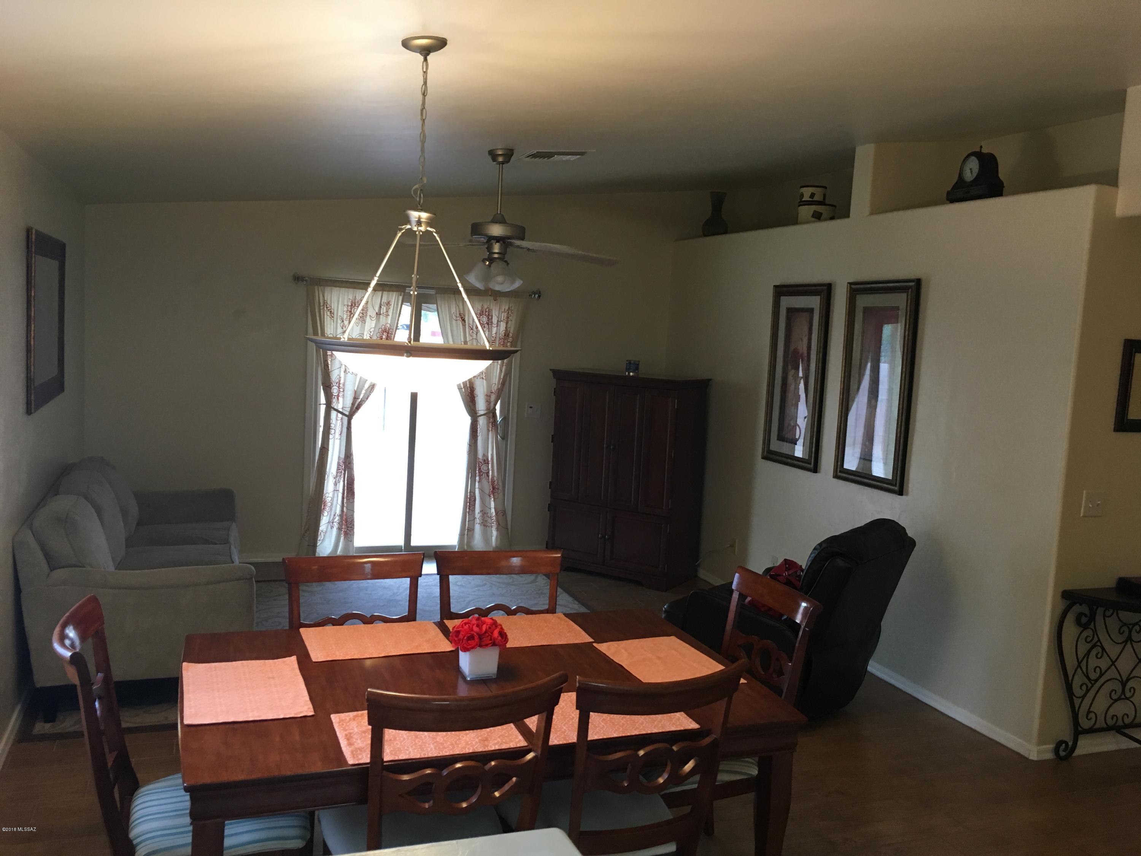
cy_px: 428
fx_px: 956
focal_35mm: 29
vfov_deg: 48.2
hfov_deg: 61.7
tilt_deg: -7.9
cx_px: 570
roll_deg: -3.0
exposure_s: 1/30
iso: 100
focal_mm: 4.15
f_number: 2.2
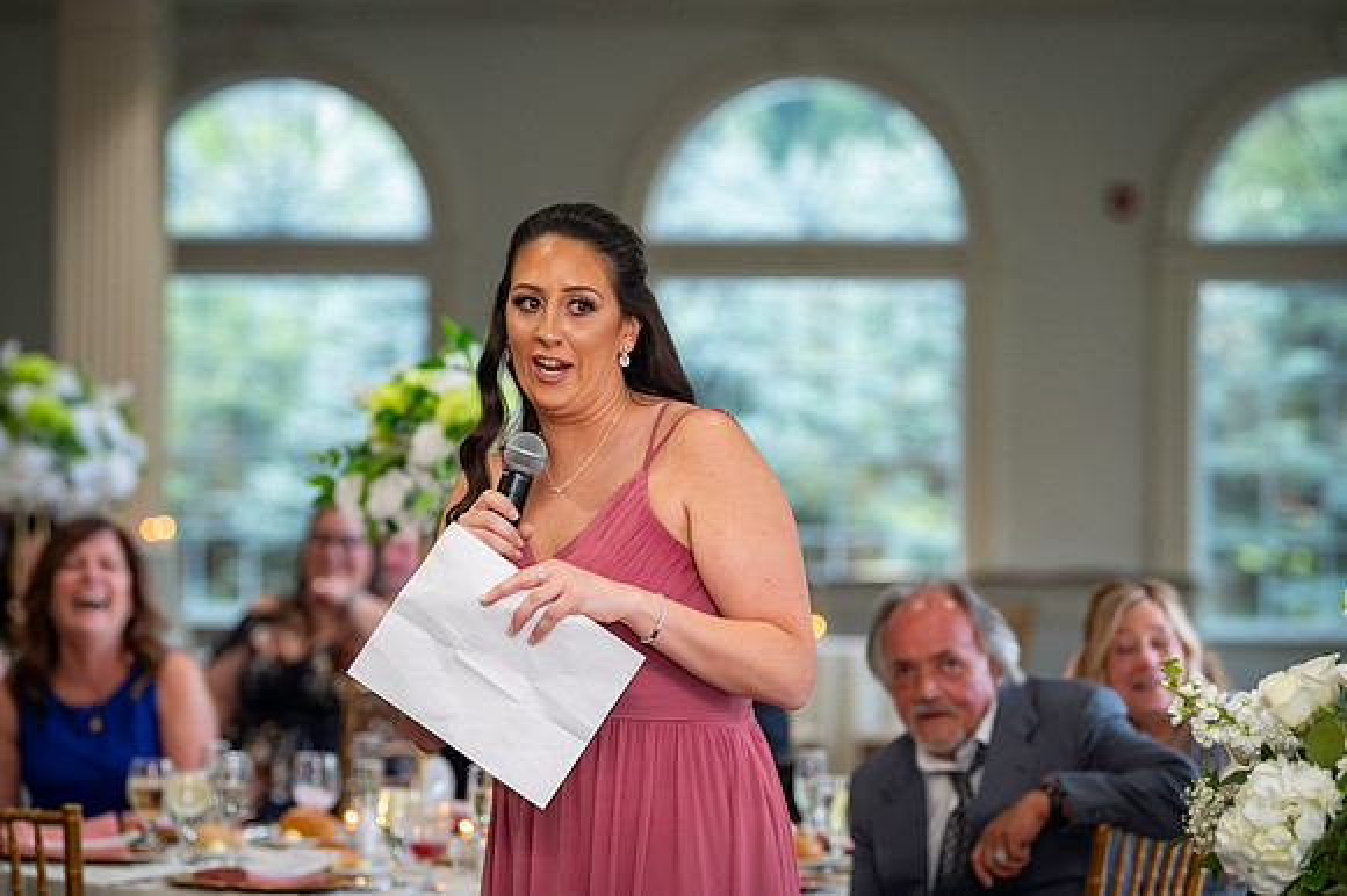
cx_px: 674
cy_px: 448
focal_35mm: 135
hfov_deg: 15.2
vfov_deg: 10.1
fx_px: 5048
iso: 1000
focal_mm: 135
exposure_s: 1/80
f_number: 4
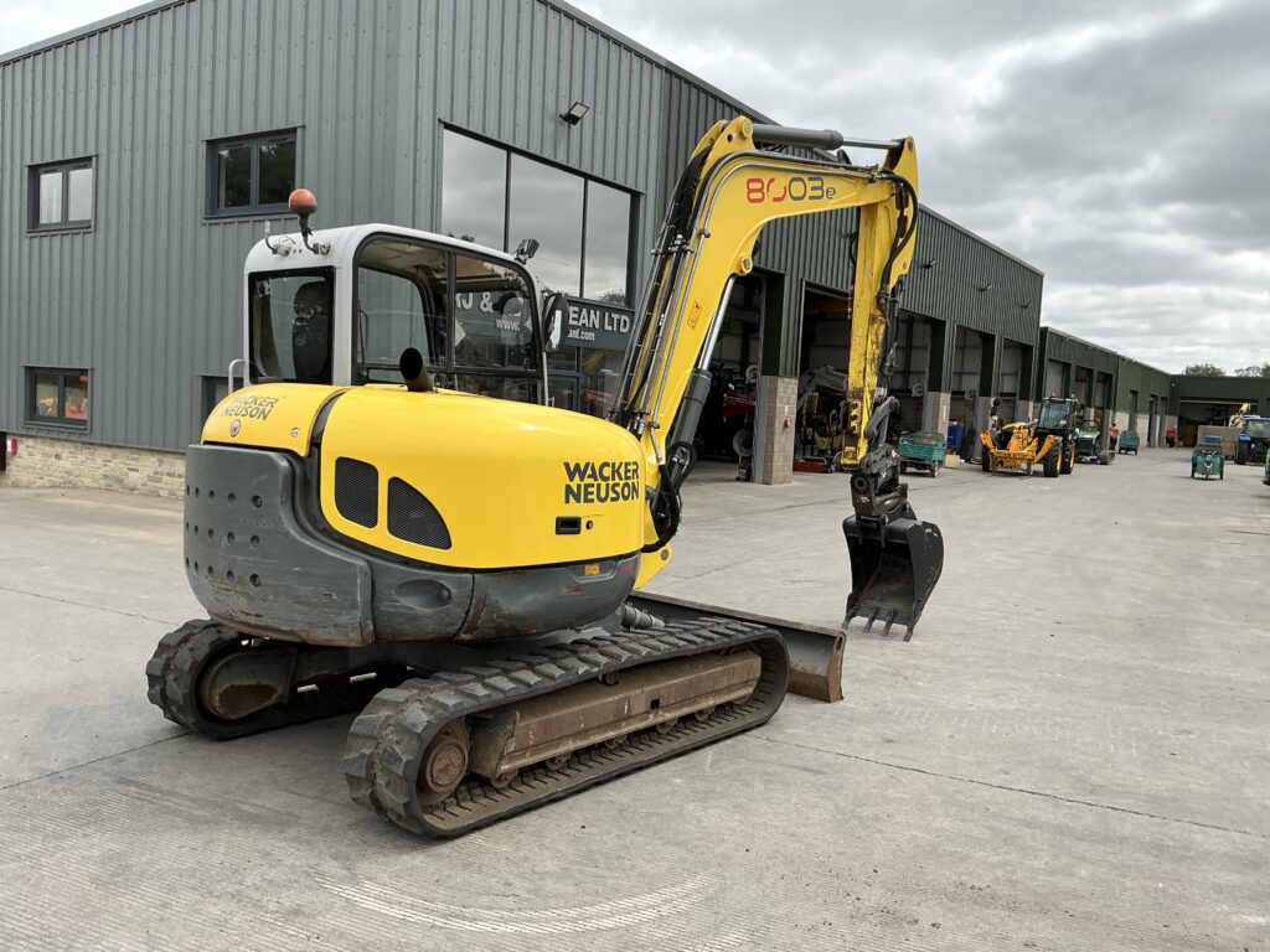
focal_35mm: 28
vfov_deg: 49.7
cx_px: 635
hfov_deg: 63.4
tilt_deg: -1.9
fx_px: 1027
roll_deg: -3.1
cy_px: 476
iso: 25
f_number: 1.8
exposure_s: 1/1195
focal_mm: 3
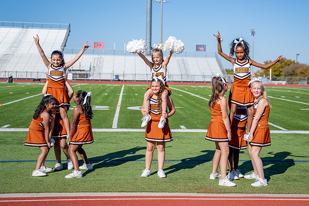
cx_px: 174
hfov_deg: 34.0
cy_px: 87
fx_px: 504
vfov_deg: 23.1
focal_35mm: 59
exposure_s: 1/2500
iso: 100
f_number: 2.8
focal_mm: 46.9
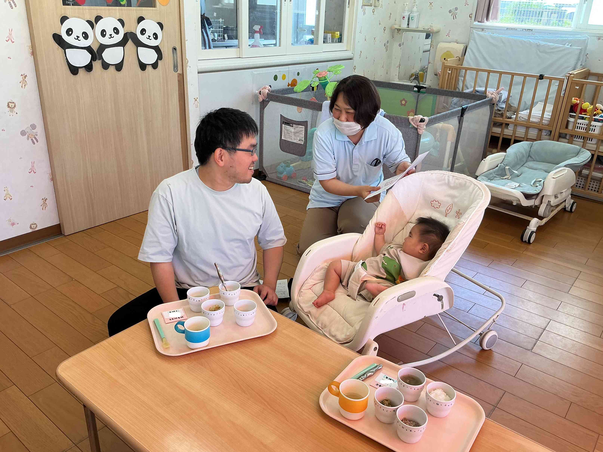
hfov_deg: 61.7
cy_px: 226
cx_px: 302
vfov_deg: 48.2
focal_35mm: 29
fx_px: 505
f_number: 1.8
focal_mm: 3
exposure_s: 1/100
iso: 32
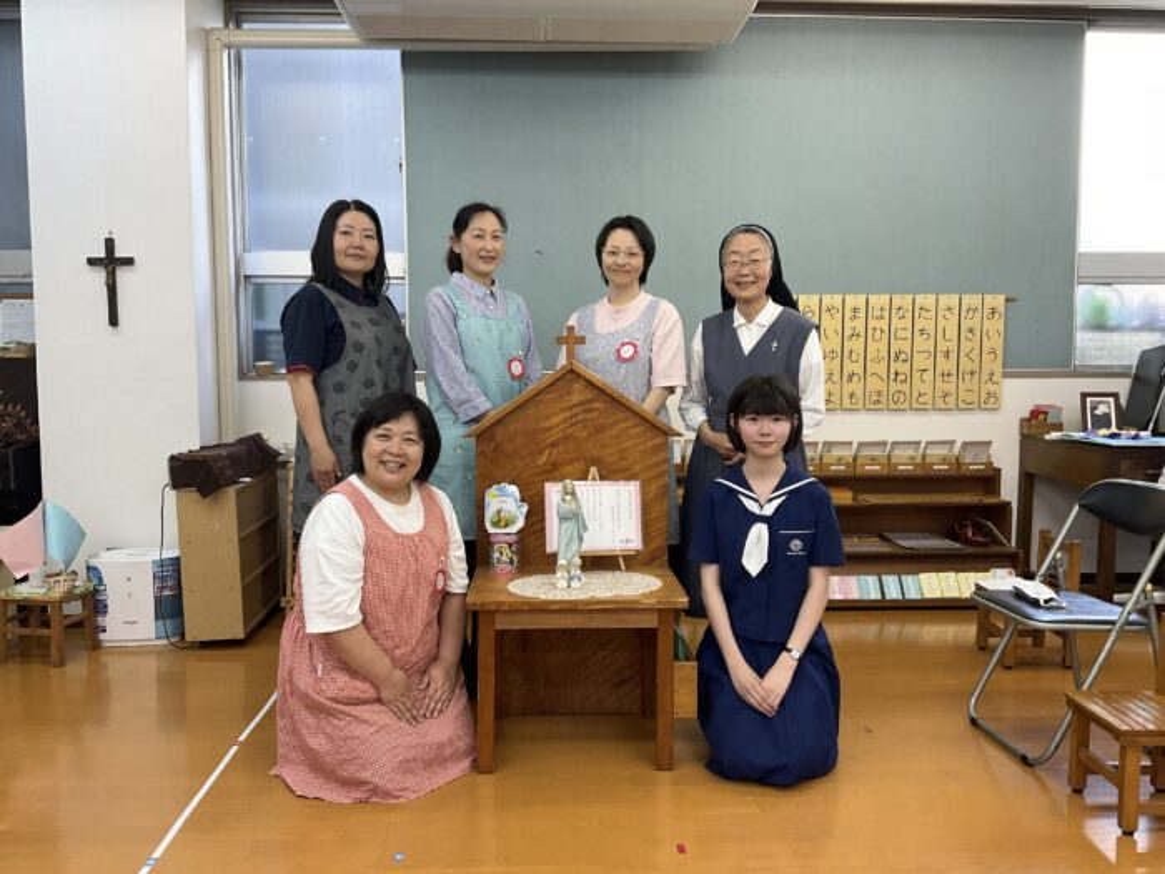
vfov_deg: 48.2
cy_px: 437
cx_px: 582
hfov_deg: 61.7
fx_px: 976
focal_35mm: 29
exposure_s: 1/60
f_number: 1.8
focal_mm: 3
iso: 50
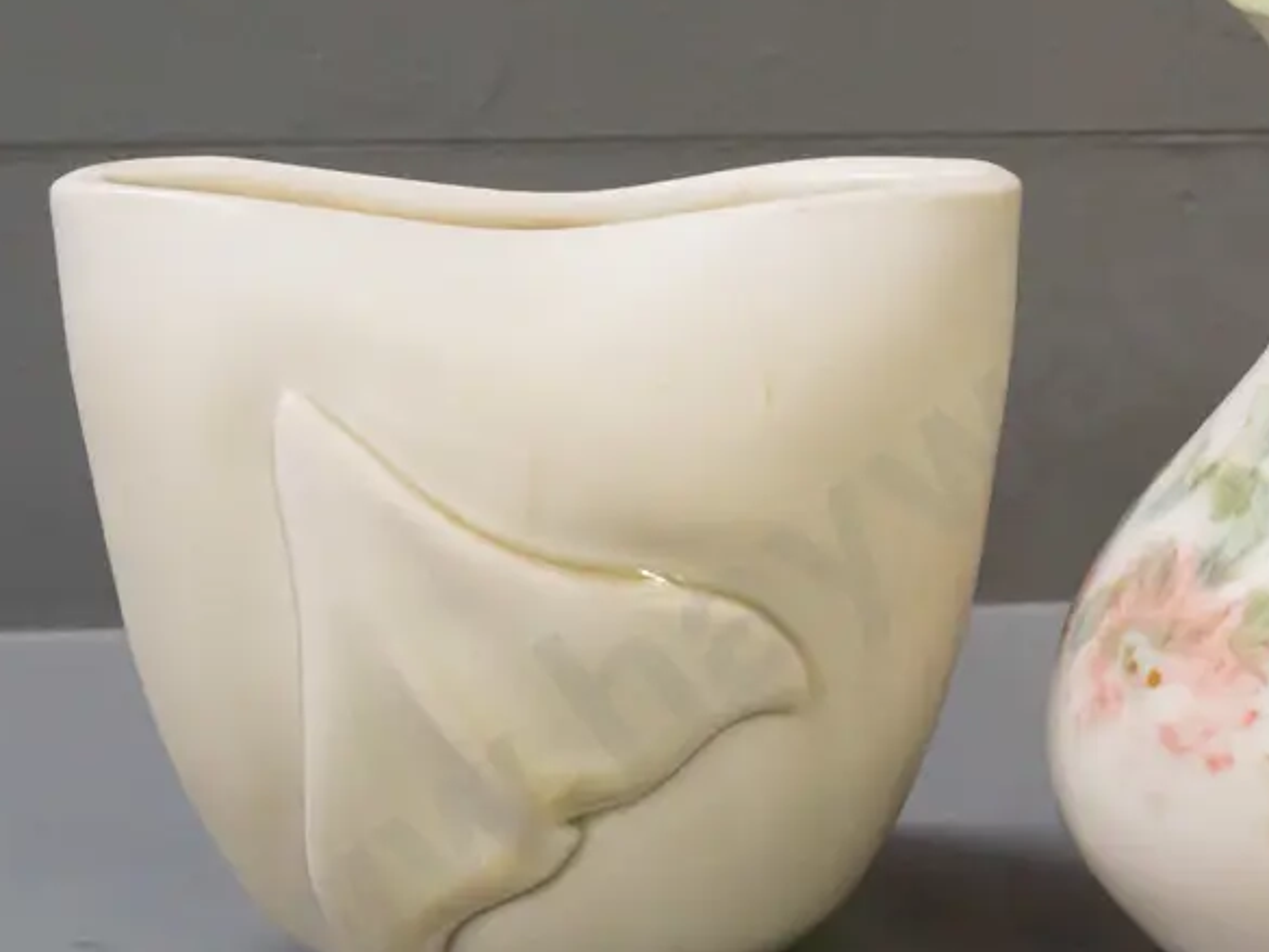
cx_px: 998
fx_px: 3080
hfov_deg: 23.0
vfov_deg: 17.6
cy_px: 432
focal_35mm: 84
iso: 3200
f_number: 5.6
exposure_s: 1/250
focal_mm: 24
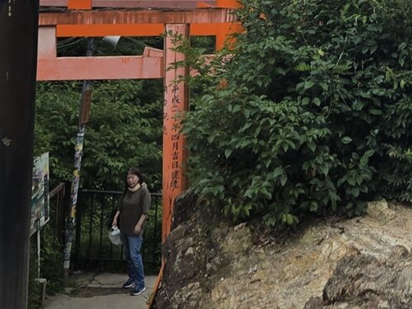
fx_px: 1416
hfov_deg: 15.6
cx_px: 569
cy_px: -317
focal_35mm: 119
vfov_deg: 11.2
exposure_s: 1/2314
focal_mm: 5.4
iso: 25
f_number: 1.8
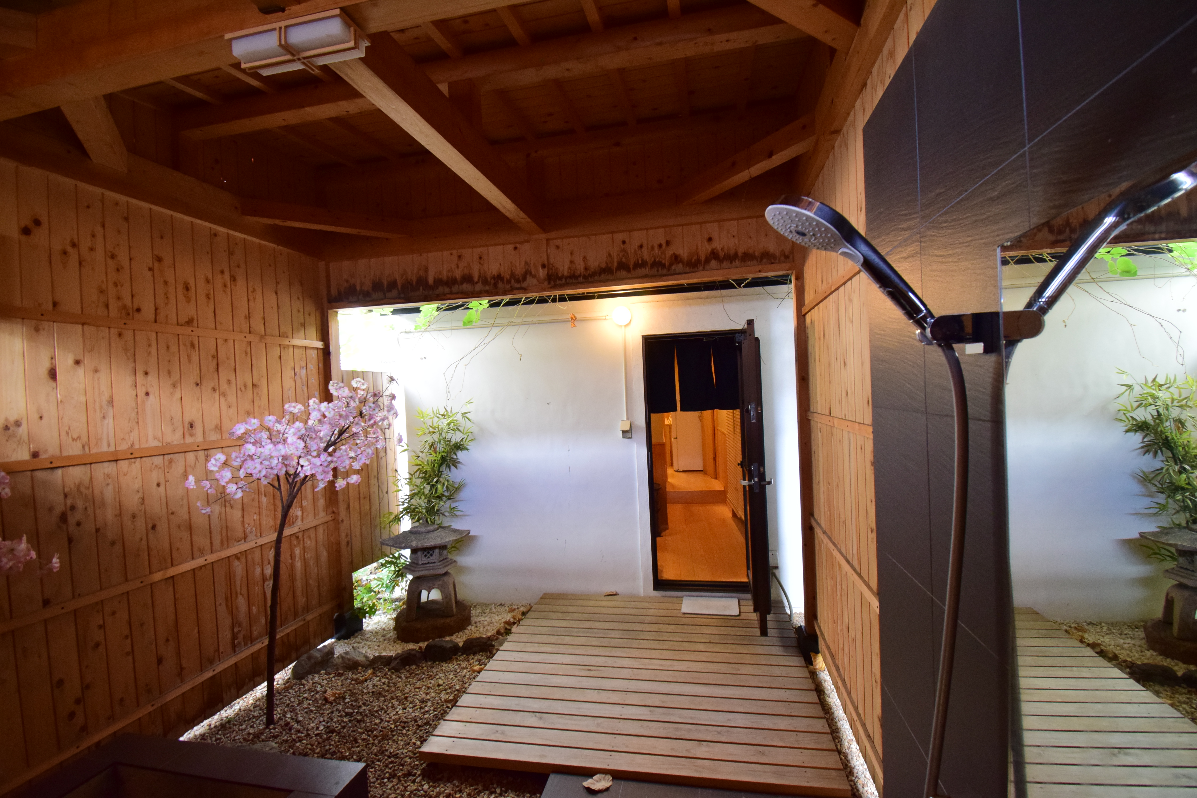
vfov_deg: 77.4
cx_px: 598
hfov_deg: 100.4
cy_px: 399
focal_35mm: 15
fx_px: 499
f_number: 6.7
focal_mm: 10
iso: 1250
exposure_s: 1/45
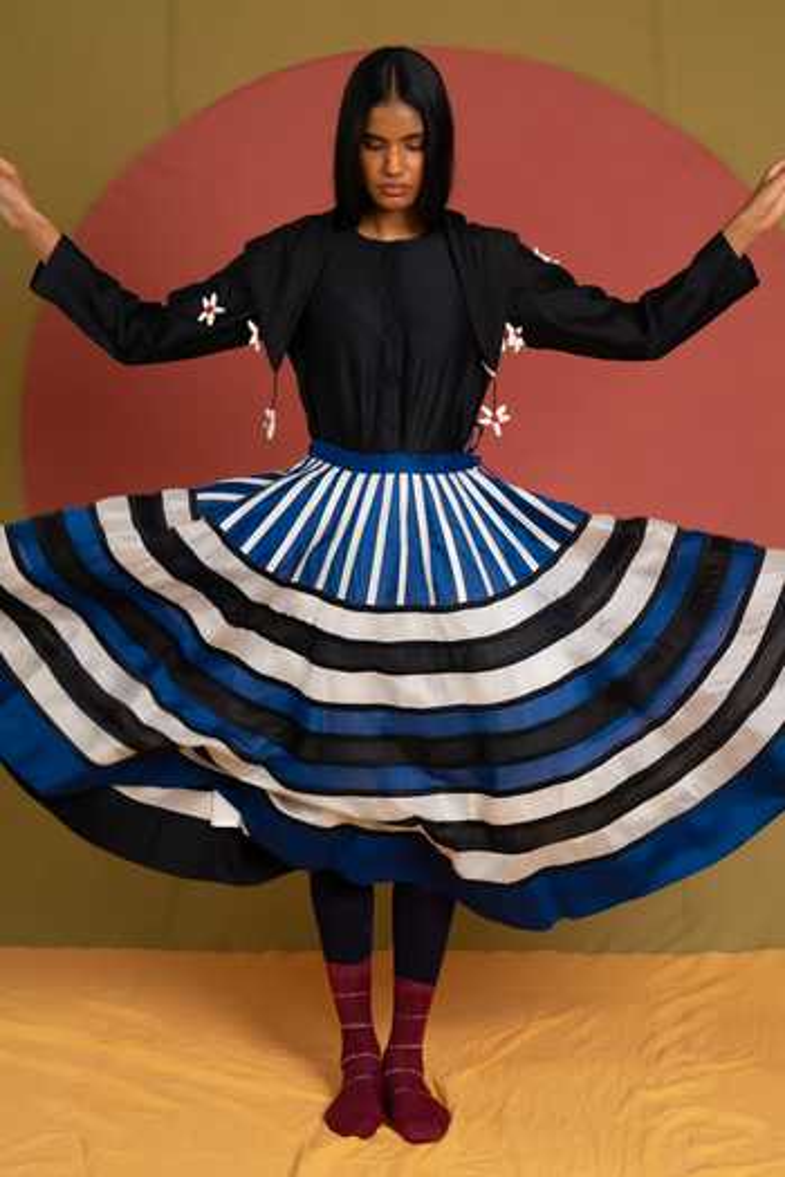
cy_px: 588
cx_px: 392
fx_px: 1341
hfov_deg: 32.6
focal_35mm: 41
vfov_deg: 47.4
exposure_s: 1/200
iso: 1000
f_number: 2.8
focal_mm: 41
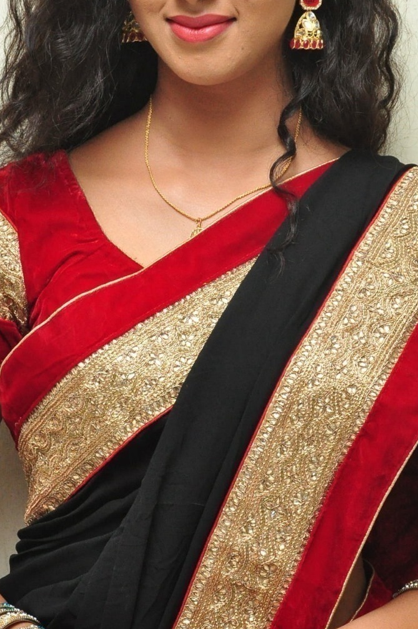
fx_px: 2444
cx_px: 195
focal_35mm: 140
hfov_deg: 9.8
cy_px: 284
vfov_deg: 14.7
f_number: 7.1
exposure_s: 1/125
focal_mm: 52
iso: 1600
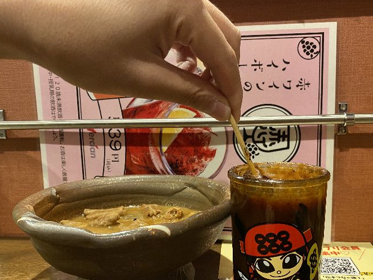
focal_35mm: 32
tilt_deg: -9.8
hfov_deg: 56.7
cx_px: 206
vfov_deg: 43.9
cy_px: 169
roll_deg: +0.7
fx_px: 345
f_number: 1.8
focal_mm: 4.25
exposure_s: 1/40
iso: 320
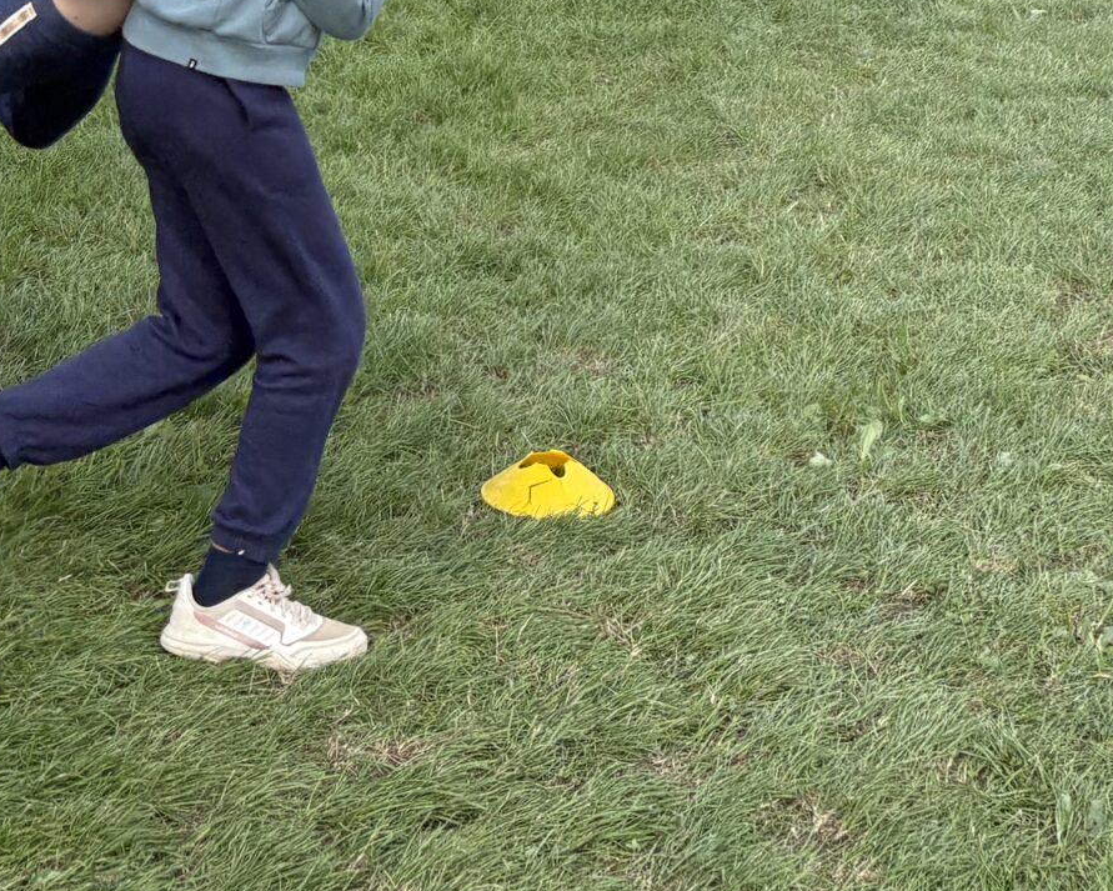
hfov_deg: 23.2
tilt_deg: -3.5
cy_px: -345
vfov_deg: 17.3
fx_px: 2701
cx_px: 364
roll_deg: -0.4
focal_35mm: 82
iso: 64
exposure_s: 1/1587
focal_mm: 5.96
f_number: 1.6
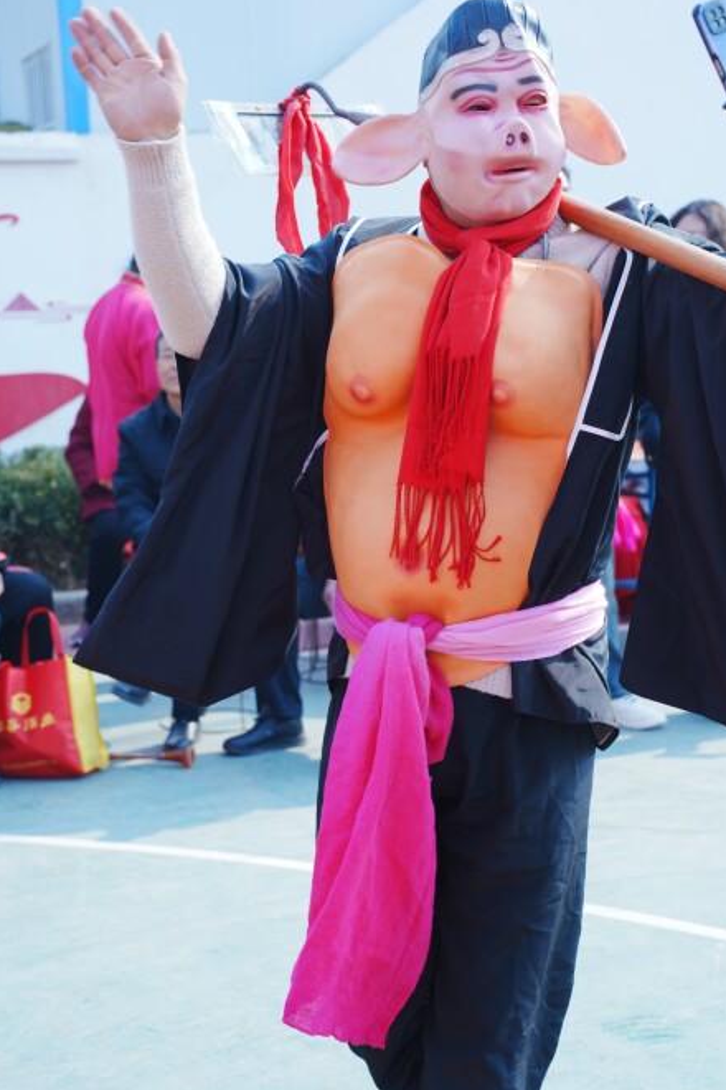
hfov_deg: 18.2
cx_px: 406
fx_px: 2269
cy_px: 533
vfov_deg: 27.0
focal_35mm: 75
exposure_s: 1/160
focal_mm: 66
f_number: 5.6
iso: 100
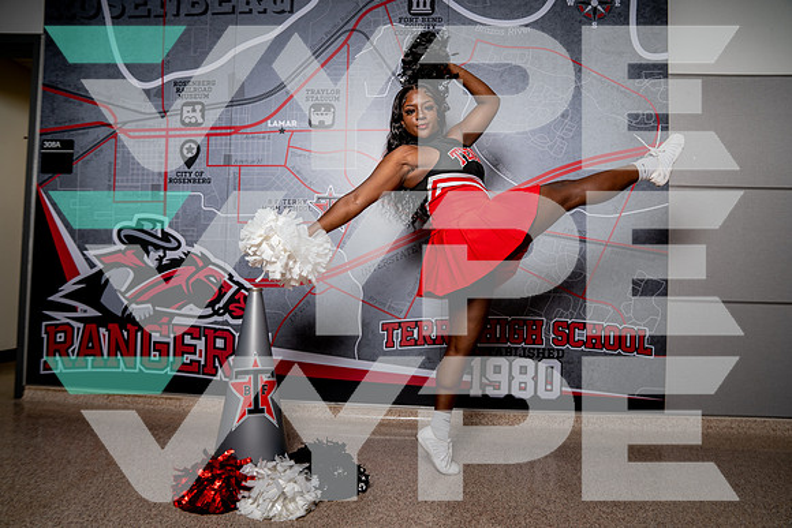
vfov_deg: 53.2
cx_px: 396
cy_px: 264
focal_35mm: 24
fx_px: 528
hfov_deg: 73.7
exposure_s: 1/250
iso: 100
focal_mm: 24
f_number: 4.5
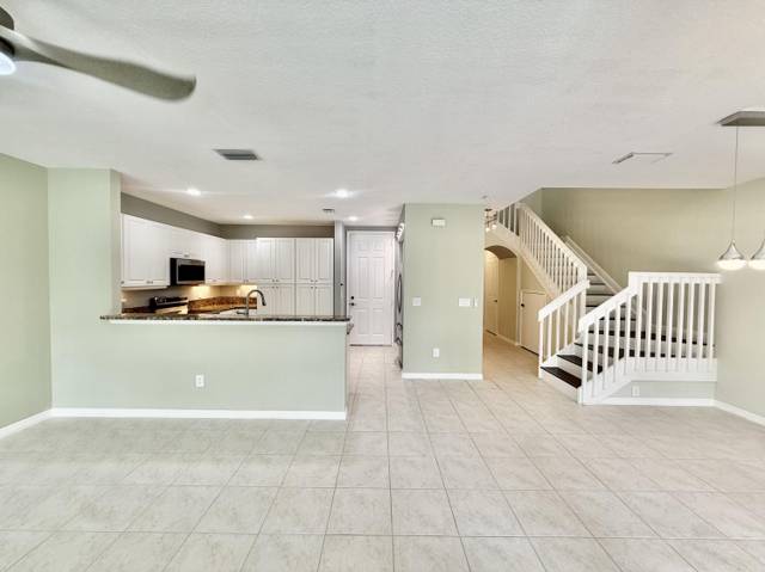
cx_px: 382
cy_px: 286
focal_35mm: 14
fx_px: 309
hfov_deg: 102.1
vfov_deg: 85.6
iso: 80
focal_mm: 2.22
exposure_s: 1/120
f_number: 2.2
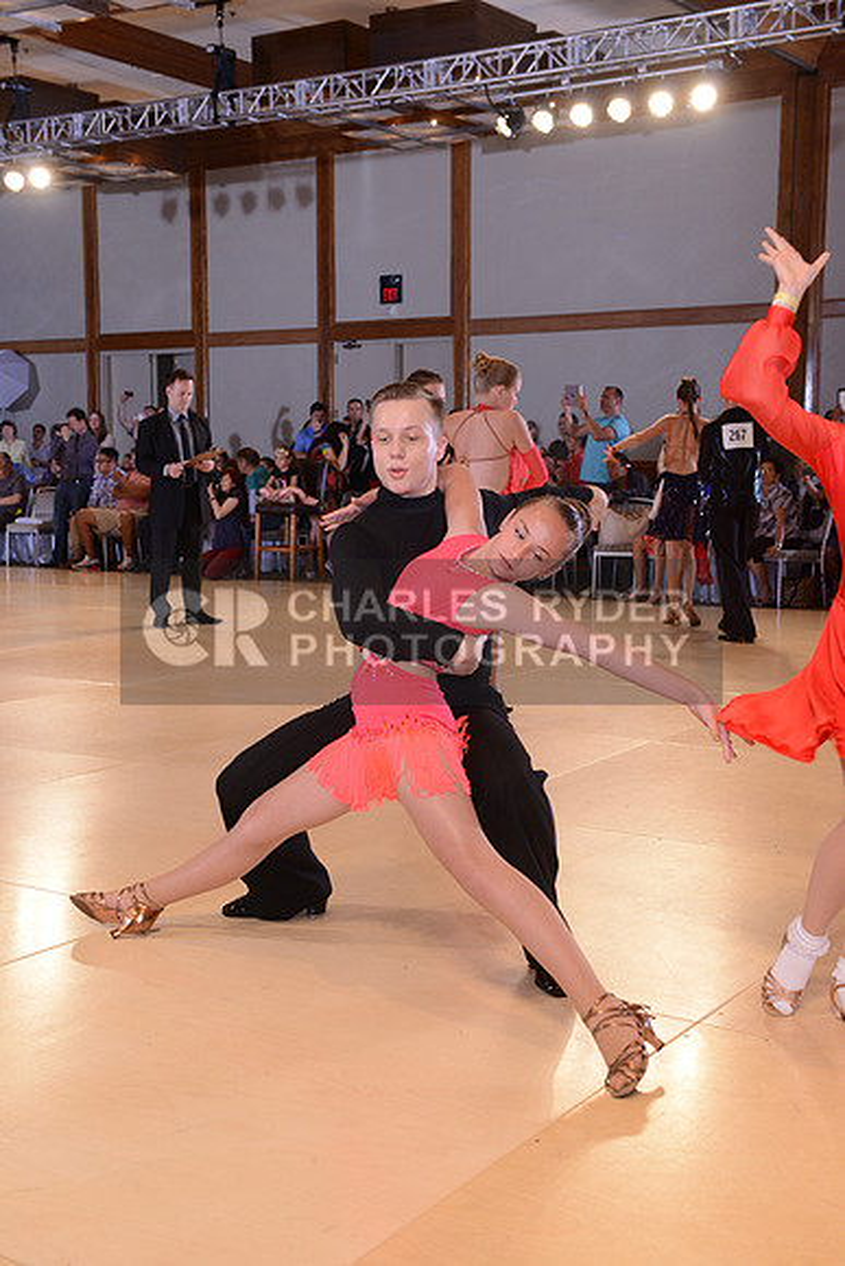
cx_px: 422
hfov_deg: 28.1
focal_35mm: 48
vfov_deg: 41.1
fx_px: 1689
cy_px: 633
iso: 1250
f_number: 7.1
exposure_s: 1/250
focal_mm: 48
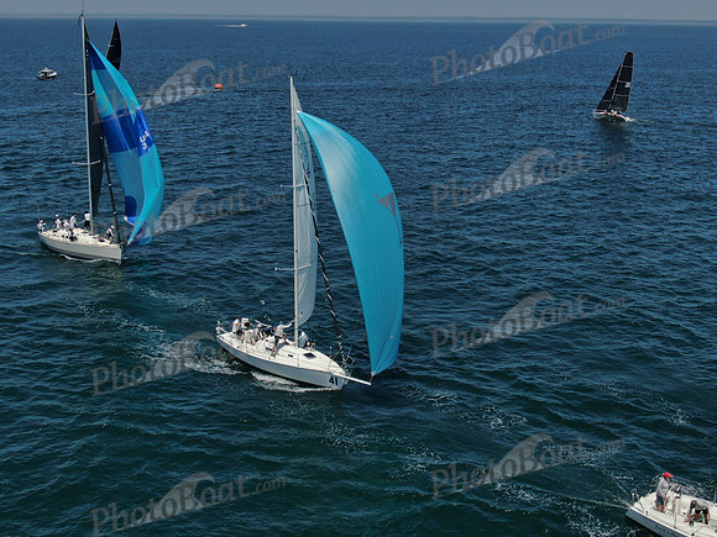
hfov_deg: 39.7
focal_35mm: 48
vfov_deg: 30.3
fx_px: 994
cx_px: 358
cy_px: 268
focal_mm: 8.6
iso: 100
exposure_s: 1/1600
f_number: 3.8
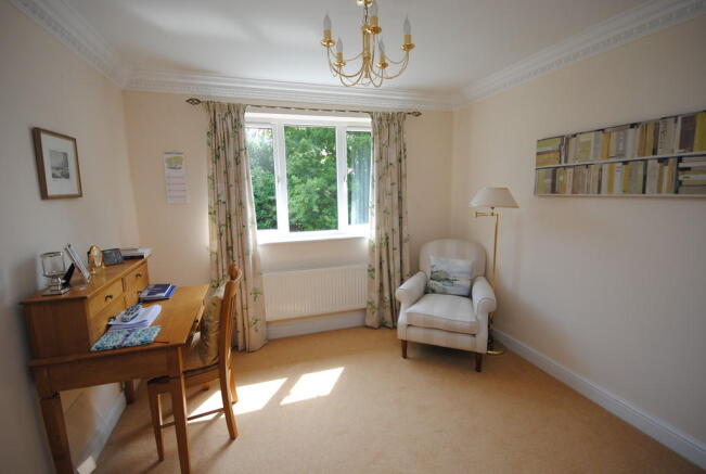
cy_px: 237
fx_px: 295
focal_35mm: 15
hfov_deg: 100.3
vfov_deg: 77.6
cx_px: 353
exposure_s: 1/100
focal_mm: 10
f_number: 5
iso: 200
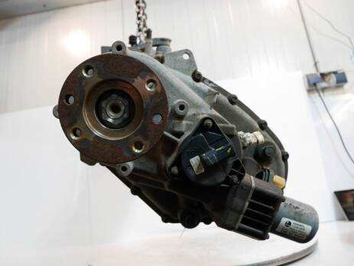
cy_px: 134
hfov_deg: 69.4
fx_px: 256
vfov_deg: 54.9
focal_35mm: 25
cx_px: 171
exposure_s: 1/60
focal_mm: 12
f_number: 3.5
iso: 400
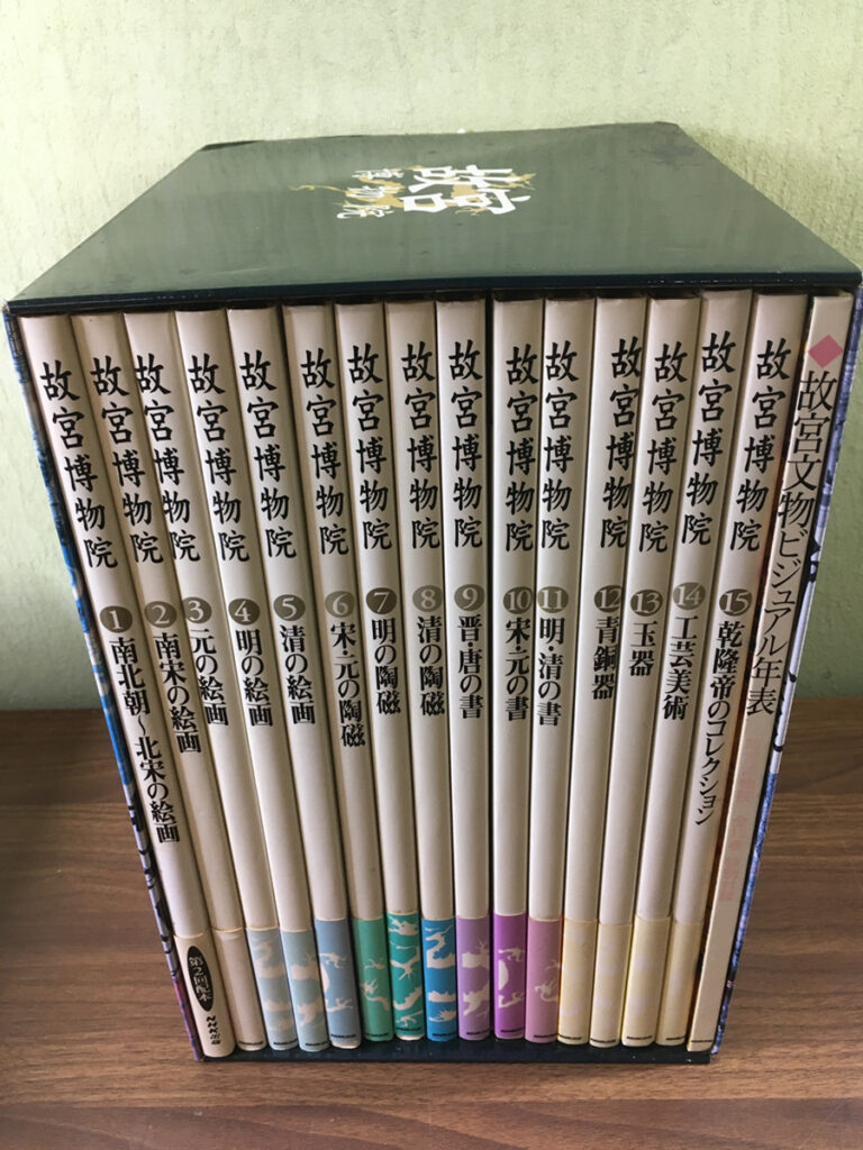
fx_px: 964
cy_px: 575
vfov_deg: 61.7
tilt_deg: -33.1
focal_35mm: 29
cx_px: 432
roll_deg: +2.6
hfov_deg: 48.2
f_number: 2.2
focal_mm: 4.15
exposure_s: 1/30
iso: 80
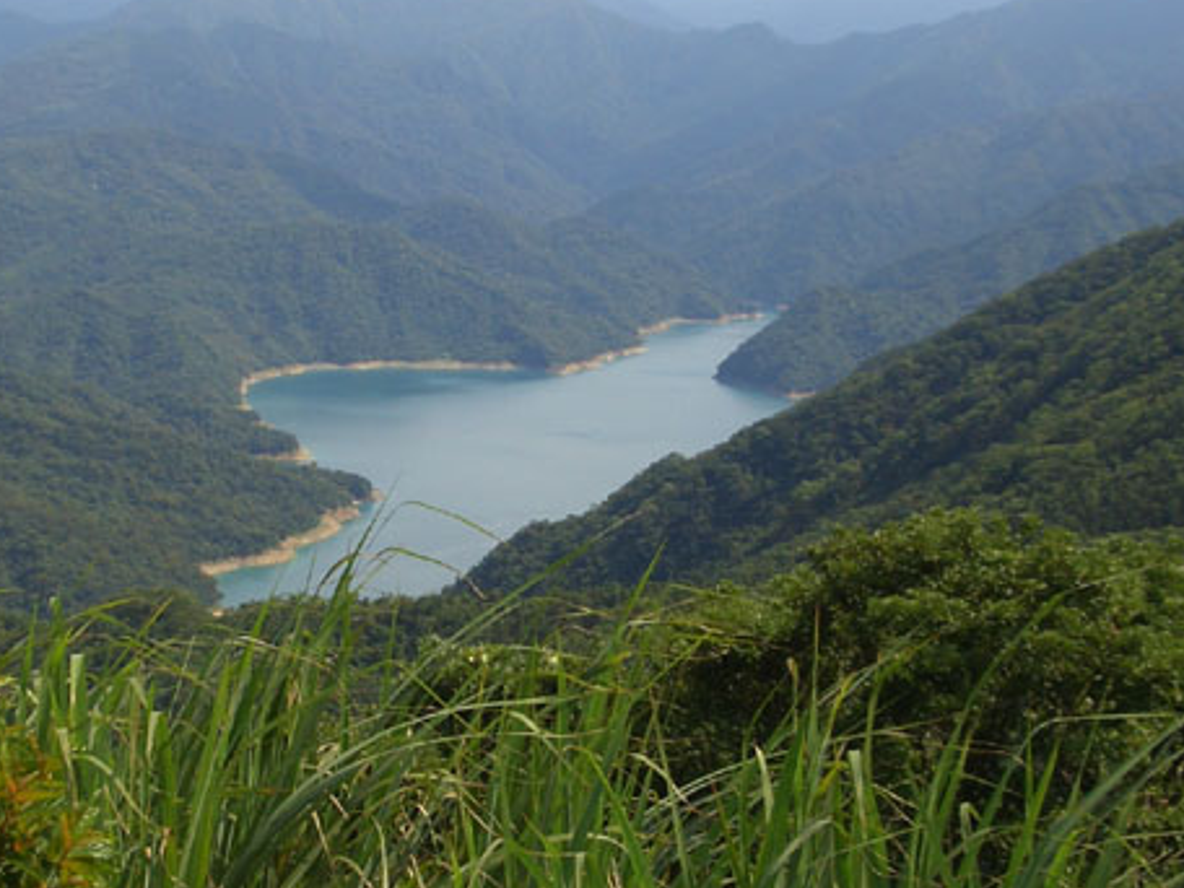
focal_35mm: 72
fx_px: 2463
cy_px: 366
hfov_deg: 27.0
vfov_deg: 20.4
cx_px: 483
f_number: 4.6
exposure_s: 1/400
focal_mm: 6.8
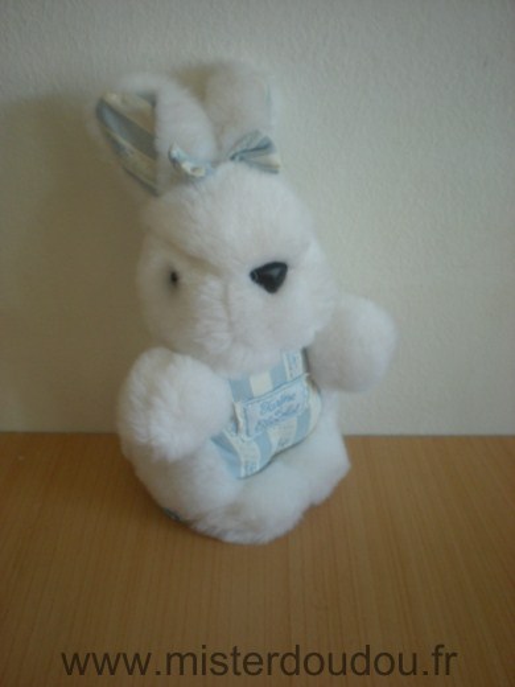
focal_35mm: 38
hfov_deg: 37.7
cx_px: 258
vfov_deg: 49.0
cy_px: 344
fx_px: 754
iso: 200
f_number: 3.1
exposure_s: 1/22.2
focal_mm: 6.3
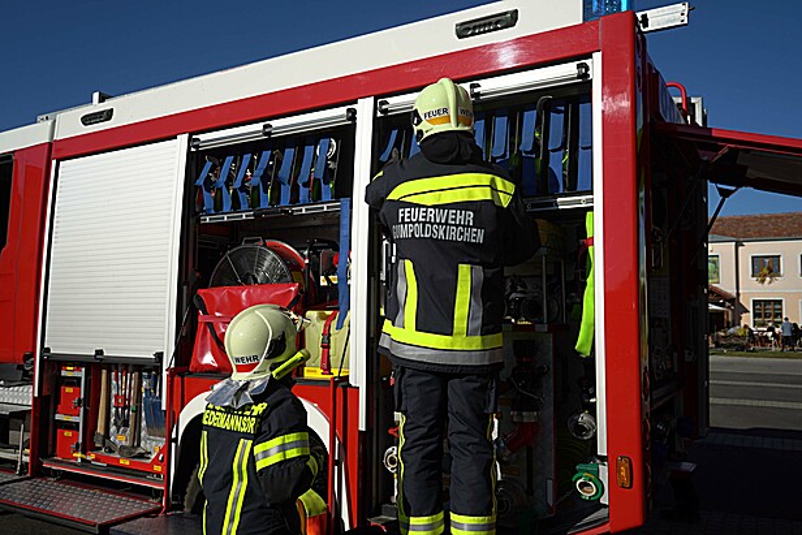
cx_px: 401
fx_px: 646
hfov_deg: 63.6
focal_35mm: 29
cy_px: 268
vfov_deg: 45.0
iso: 100
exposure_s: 1/1600
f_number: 5.6
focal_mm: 29
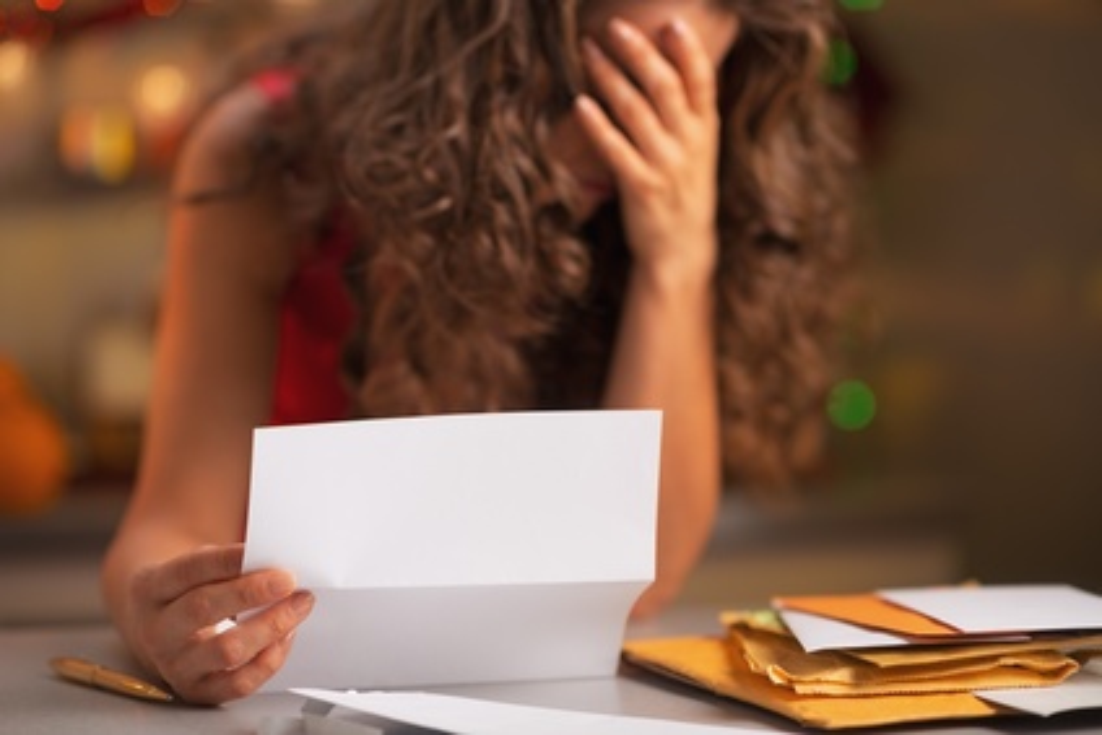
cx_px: 551
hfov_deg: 23.9
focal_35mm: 85
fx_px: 2603
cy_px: 368
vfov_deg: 16.1
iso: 100
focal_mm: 85
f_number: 2
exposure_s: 1/125
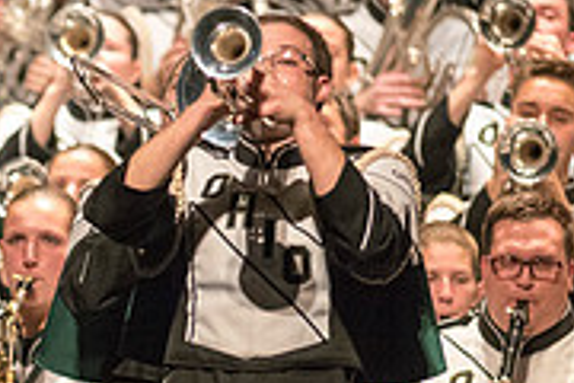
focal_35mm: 967
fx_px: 15417
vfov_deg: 1.4
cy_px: 381
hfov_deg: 2.1
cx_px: -297
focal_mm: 300
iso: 4000
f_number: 2.8
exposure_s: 1/500
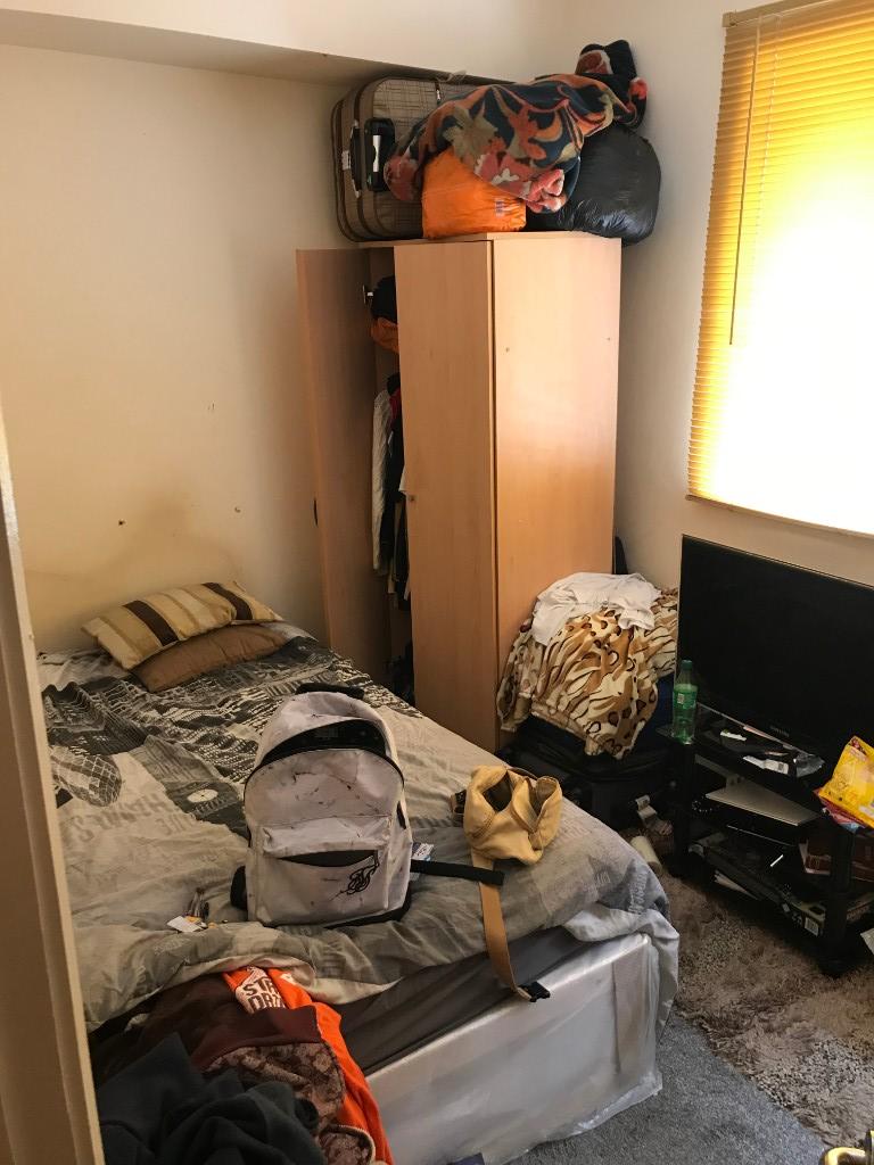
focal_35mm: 28
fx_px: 943
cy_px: 582
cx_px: 437
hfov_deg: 49.7
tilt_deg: -17.0
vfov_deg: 63.4
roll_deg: +0.1
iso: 64
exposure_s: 1/17
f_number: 1.8
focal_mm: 3.99
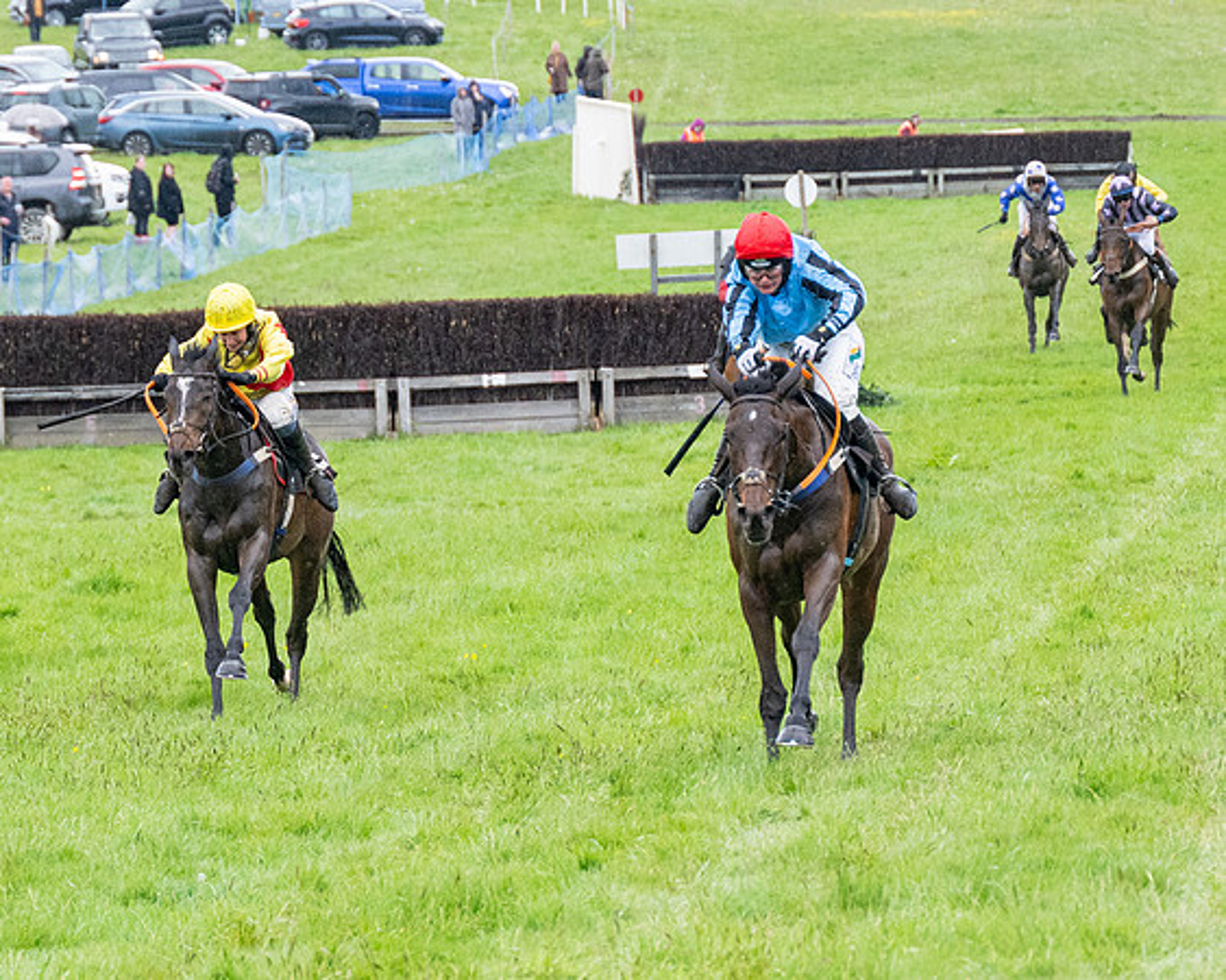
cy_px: 415
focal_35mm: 253
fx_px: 9168
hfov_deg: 7.7
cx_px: 643
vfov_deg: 6.1
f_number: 4
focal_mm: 98
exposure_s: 1/1000
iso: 1000
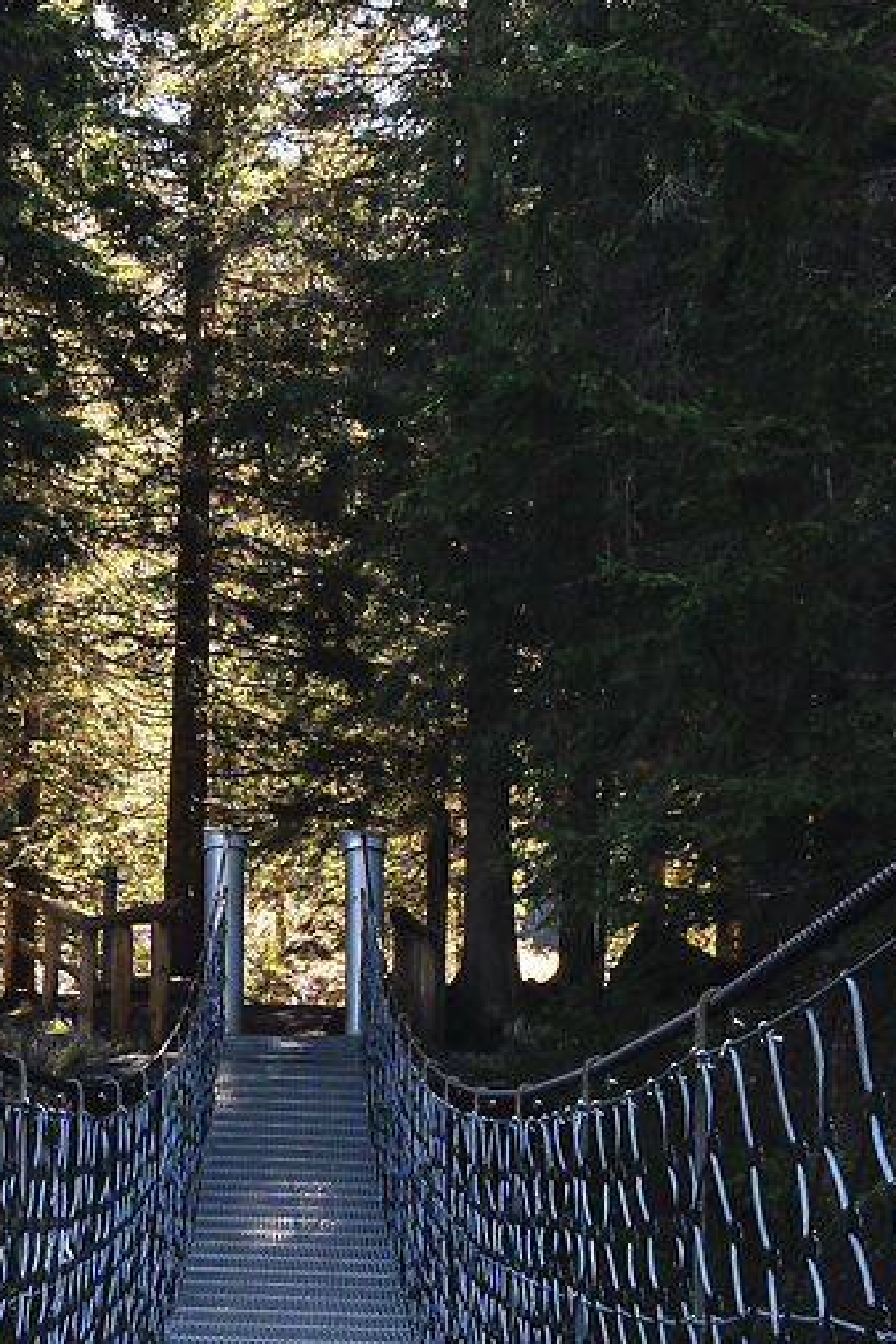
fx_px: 2650
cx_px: 300
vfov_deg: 28.3
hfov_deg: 19.1
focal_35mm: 71
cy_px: 880
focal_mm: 10
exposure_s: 1/50
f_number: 8
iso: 100
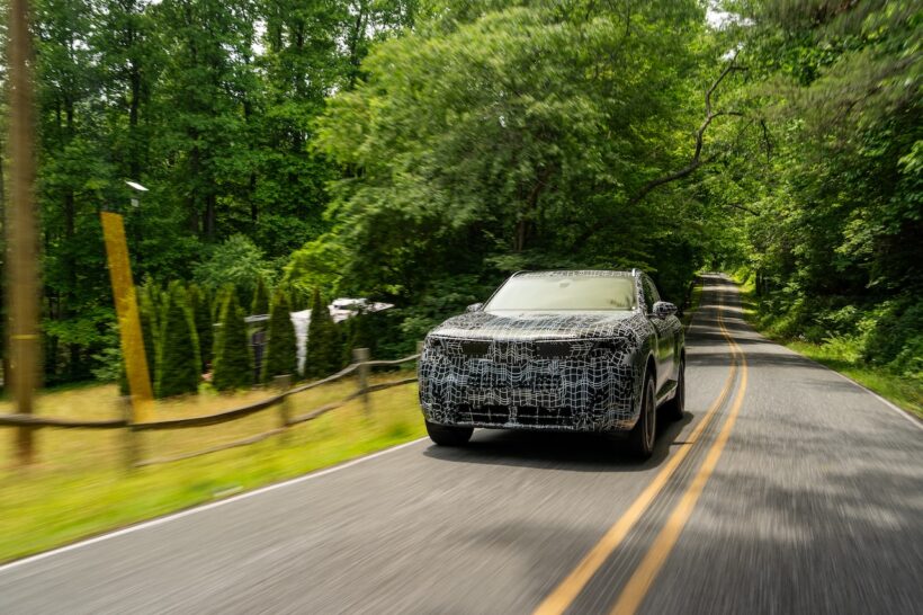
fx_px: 846
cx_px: 462
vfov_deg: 39.9
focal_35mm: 33
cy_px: 308
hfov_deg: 57.2
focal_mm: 33
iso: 640
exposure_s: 1/40
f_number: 7.1
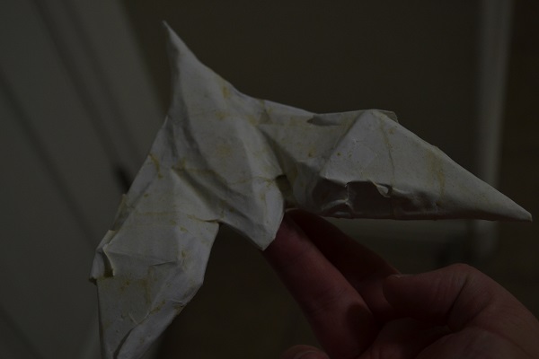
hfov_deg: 35.1
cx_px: 270
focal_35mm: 57
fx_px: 853
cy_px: 180
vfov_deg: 23.8
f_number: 5
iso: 400
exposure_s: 1/60
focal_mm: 38
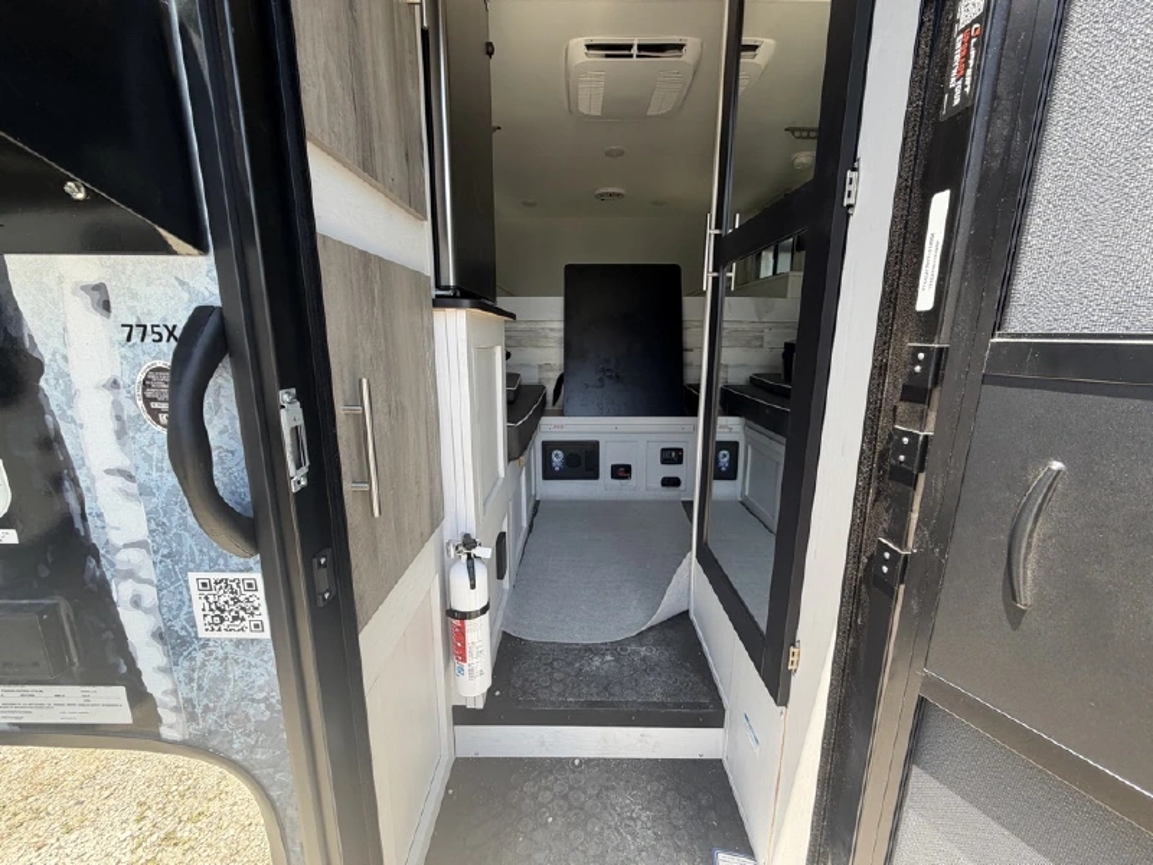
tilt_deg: -11.6
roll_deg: -0.4
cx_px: 576
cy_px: 432
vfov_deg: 85.7
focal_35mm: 14
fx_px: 466
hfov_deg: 102.1
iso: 40
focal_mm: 2.22
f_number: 2.2
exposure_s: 1/162
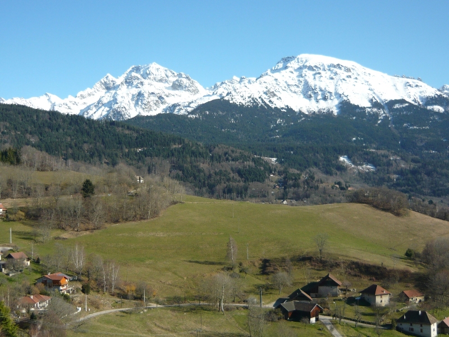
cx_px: 224
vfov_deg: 34.3
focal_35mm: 42
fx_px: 545
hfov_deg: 44.8
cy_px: 168
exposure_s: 1/160
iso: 100
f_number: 8
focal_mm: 5.5
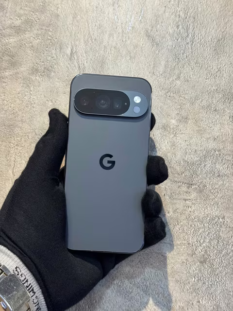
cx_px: 116
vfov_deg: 39.7
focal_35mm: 48
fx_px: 431
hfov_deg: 30.3
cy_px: 156
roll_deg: -12.4
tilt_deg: +6.2
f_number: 1.78
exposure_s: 1/50
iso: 100
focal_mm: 6.76
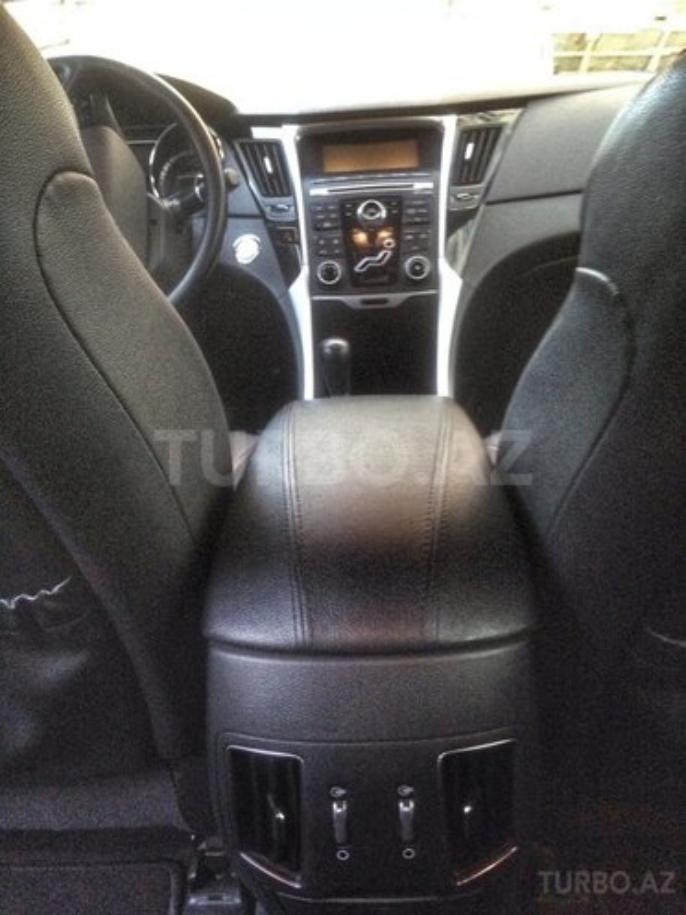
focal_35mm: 33
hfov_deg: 42.9
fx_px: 872
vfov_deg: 55.4
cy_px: 458
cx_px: 343
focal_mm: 4.12
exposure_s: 1/20
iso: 320
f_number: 2.4
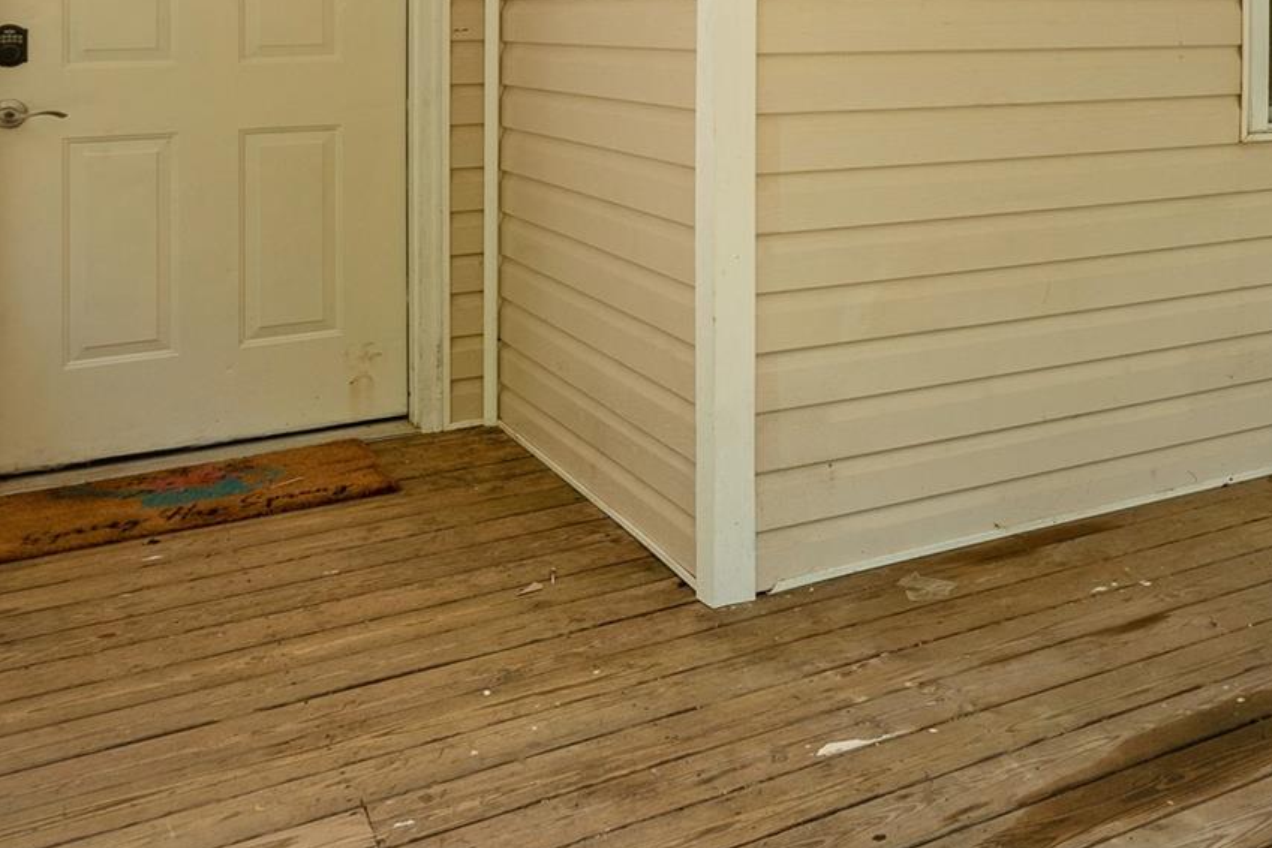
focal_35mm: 41
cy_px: -16
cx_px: 1221
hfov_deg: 42.1
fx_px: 1449
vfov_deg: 30.2
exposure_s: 1/400
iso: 320
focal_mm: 17
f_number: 7.1
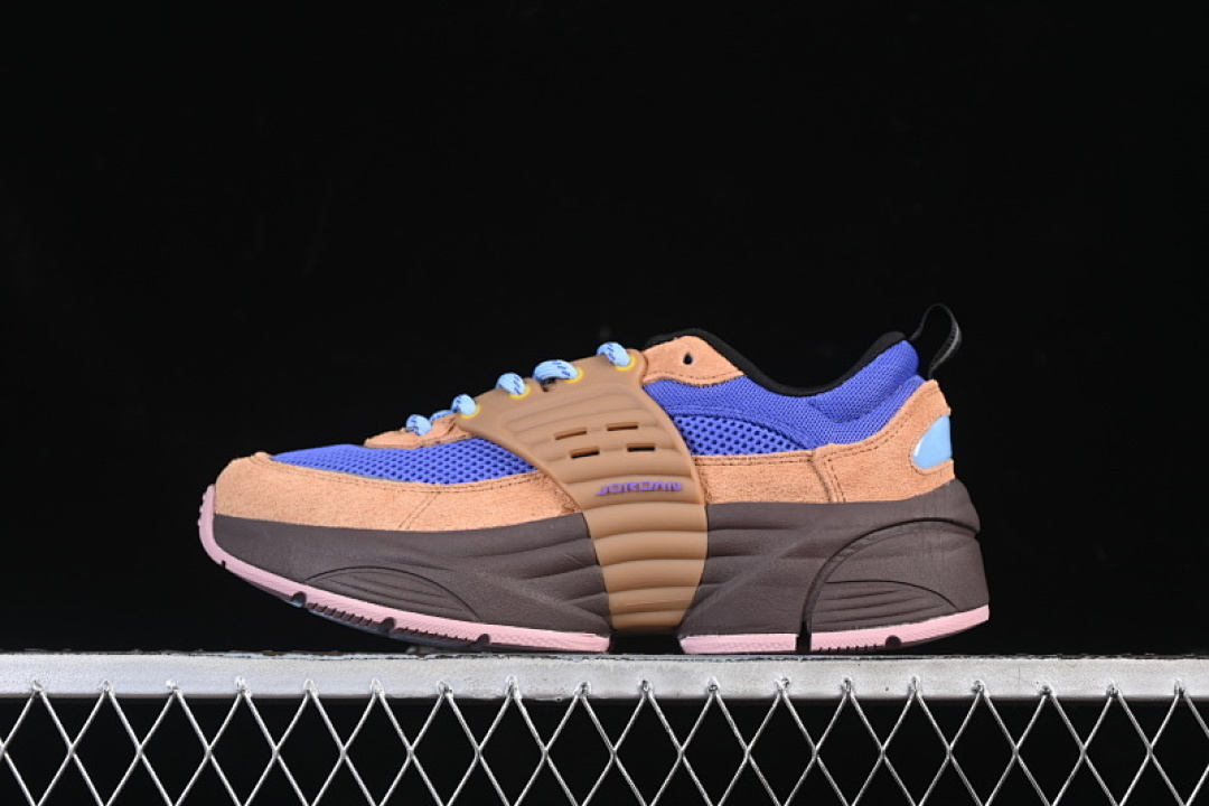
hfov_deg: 27.0
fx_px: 2519
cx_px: 604
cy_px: 403
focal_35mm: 75
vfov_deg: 18.2
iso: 160
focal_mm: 50
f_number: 6.3
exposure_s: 1/60
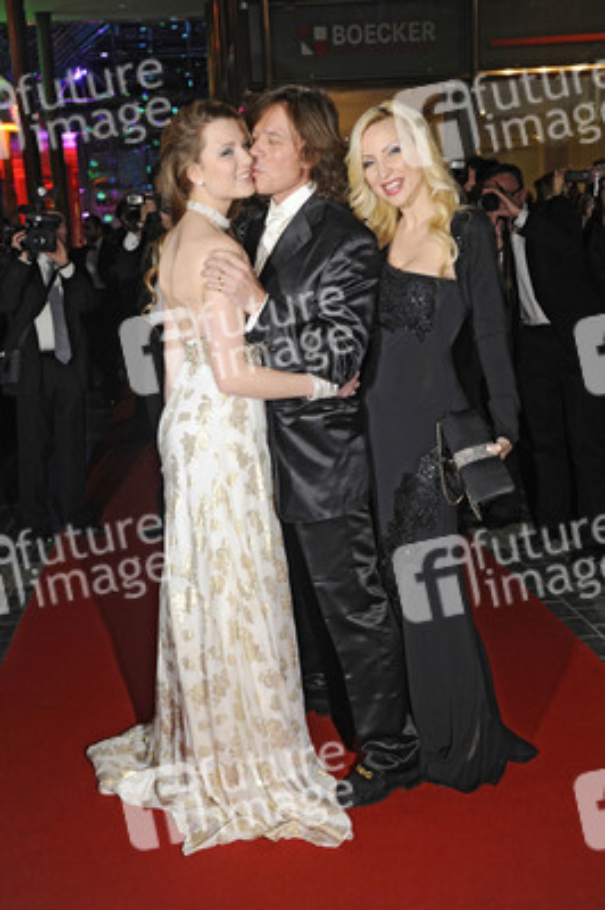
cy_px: 455
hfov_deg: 29.8
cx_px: 302
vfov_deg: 43.6
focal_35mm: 45
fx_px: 1136
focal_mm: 45
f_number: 5.6
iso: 1250
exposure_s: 1/40
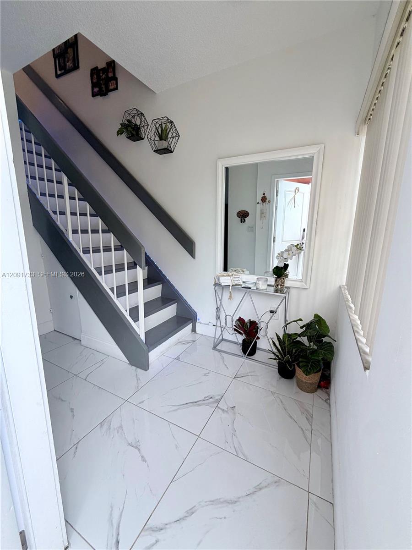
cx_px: 206
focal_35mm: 14
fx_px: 222
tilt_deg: -10.3
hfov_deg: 85.7
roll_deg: +0.0
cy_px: 275
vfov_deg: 102.1
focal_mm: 2.22
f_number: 2.2
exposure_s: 1/121
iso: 100
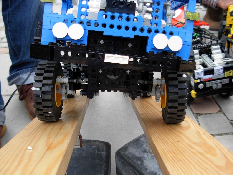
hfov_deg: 49.0
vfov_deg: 37.7
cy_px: 88
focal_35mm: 38
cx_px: 116
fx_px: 256
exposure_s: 1/104
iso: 79
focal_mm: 6.3
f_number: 2.9
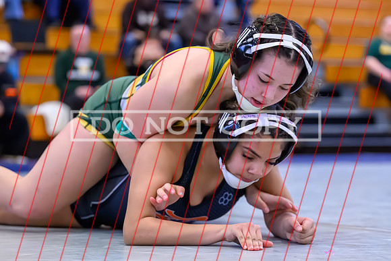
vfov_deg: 11.2
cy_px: 165
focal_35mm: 123
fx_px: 1334
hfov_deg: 16.7
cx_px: 227
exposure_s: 1/640
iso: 10000
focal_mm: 88
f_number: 2.8
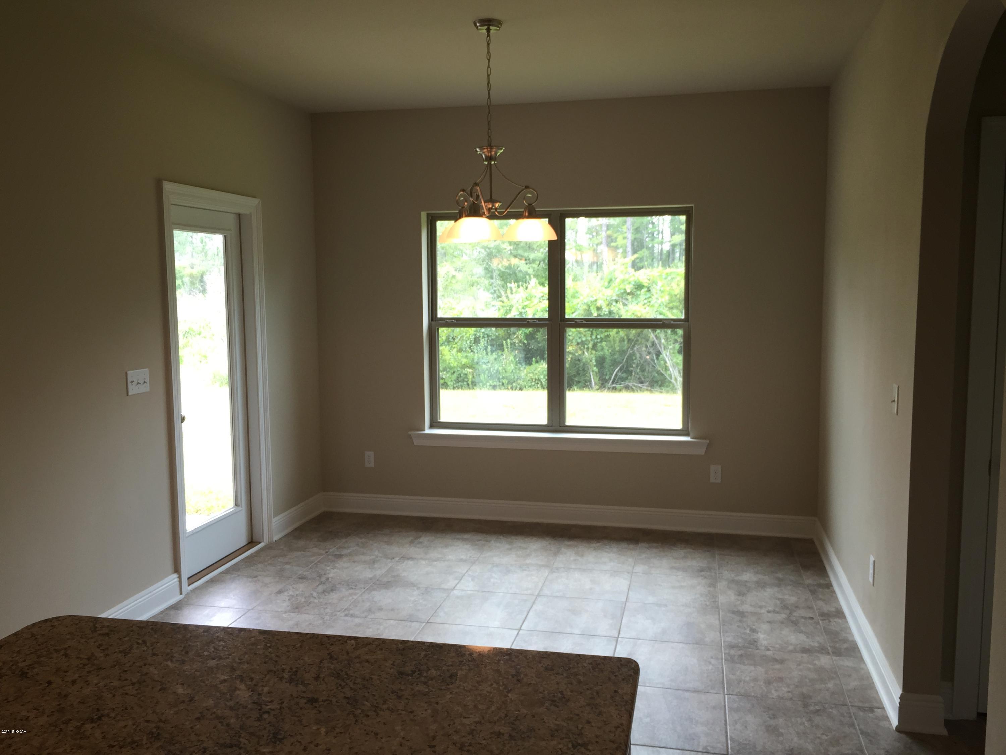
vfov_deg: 48.2
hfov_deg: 61.7
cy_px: 378
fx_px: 843
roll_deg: -0.6
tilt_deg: -5.5
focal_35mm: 29
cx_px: 503
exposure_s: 1/60
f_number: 2.2
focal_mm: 4.15
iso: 32
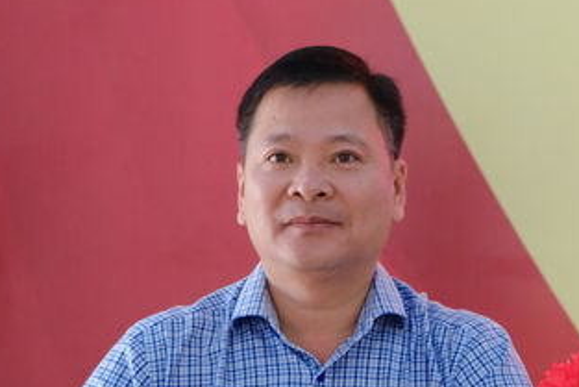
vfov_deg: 4.6
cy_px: 252
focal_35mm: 302
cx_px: 782
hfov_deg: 6.8
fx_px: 4859
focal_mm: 69.8
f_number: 5
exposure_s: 1/80
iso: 1250
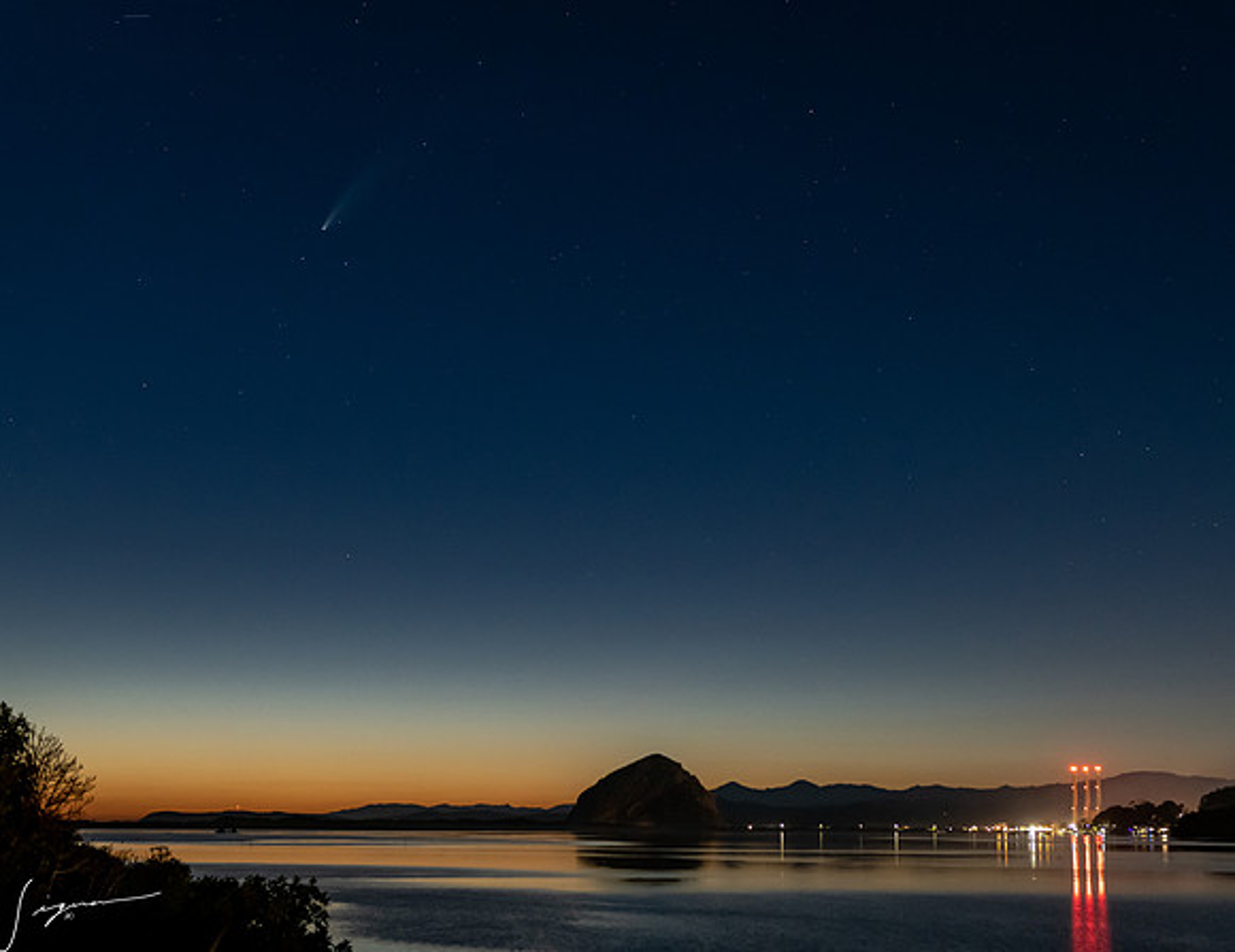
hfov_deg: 33.5
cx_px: 687
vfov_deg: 26.2
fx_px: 2048
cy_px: 422
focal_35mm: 57
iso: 1600
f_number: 4
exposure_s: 2
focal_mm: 42
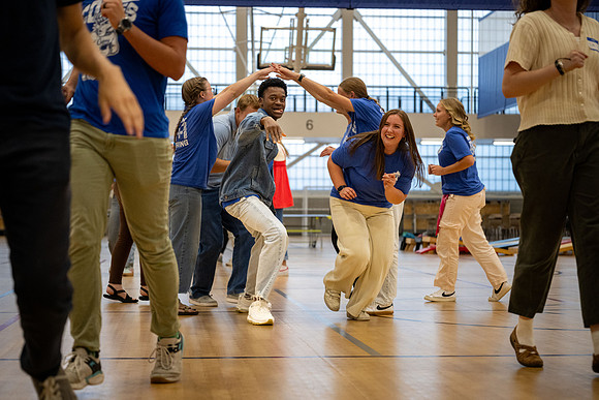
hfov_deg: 26.8
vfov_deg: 18.1
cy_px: 216
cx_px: 296
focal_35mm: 76
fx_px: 1258
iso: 2000
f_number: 2.8
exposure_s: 1/320
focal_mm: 70
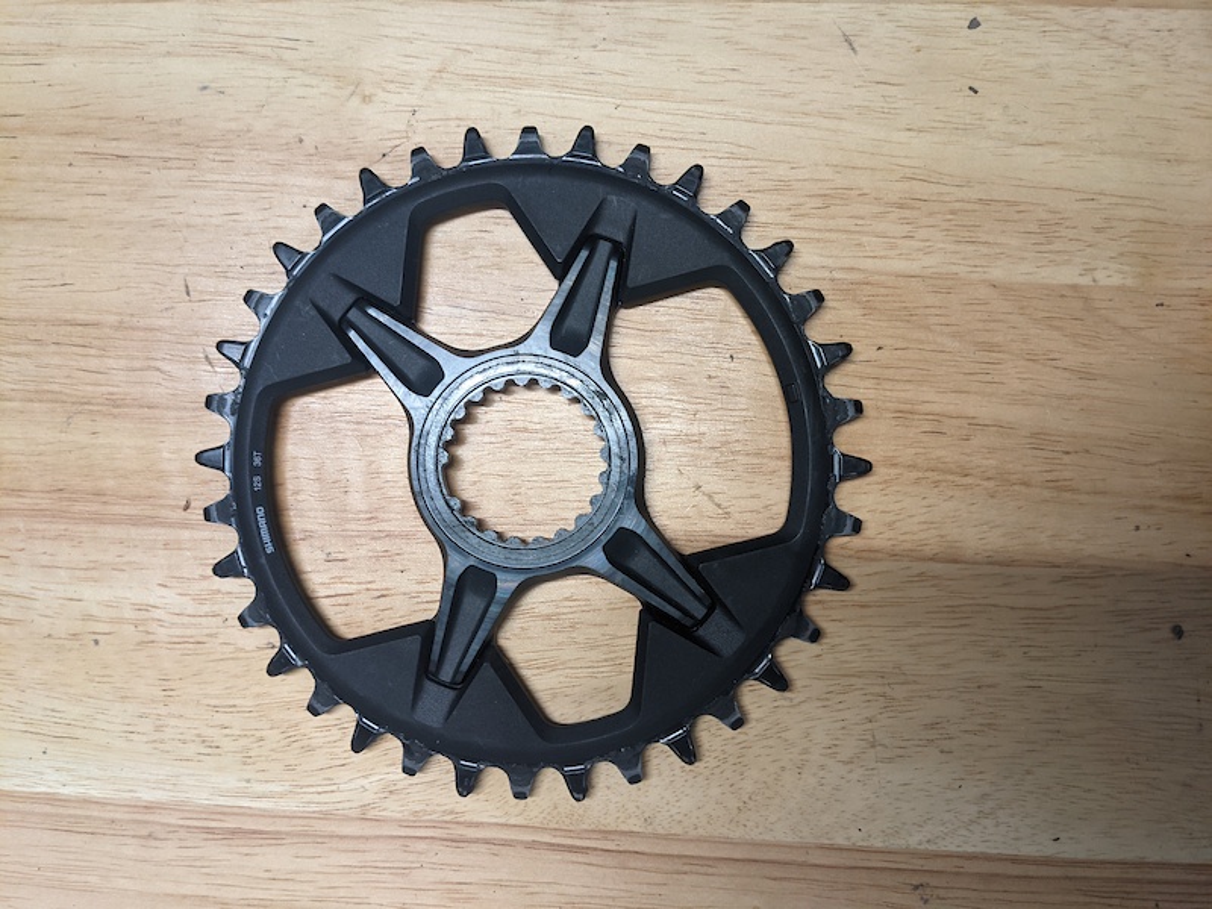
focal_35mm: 27
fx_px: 945
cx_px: 606
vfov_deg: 51.4
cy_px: 454
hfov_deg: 65.3
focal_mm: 4.38
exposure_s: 1/60
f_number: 1.73
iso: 78
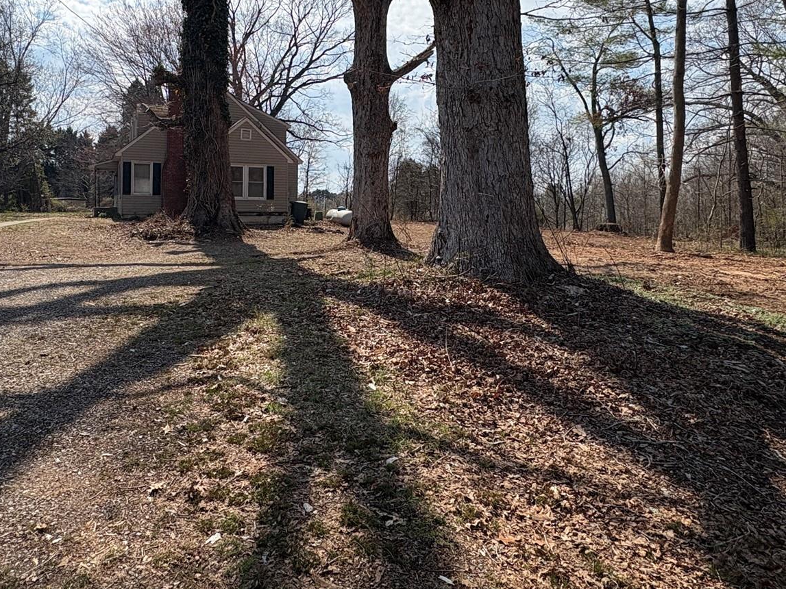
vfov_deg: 53.9
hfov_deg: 69.0
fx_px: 568
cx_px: 336
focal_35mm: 25
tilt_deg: +0.7
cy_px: 203
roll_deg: -0.6
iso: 64
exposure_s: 1/2494
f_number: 2.2
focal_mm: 2.22
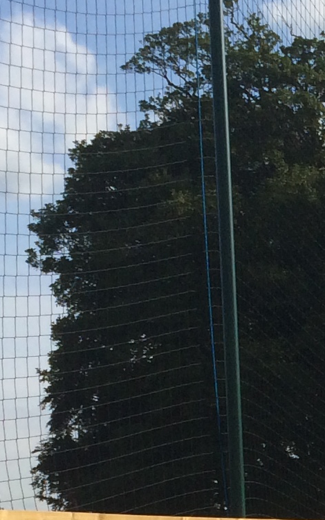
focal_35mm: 138
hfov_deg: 9.0
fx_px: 1956
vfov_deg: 14.5
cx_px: 619
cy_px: 679
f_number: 2.2
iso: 32
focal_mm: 4.12
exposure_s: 1/2564
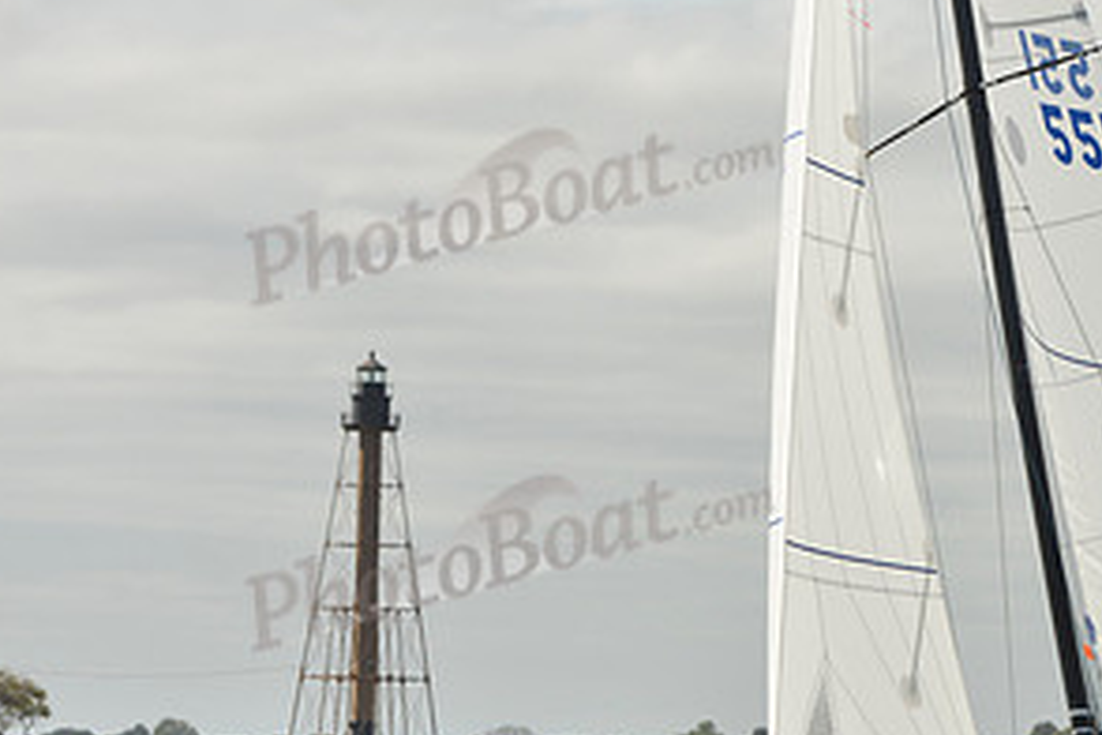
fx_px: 8142
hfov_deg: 7.7
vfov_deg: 5.2
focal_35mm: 266
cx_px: 971
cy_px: 696
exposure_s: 1/1600
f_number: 9
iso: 400
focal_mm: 135
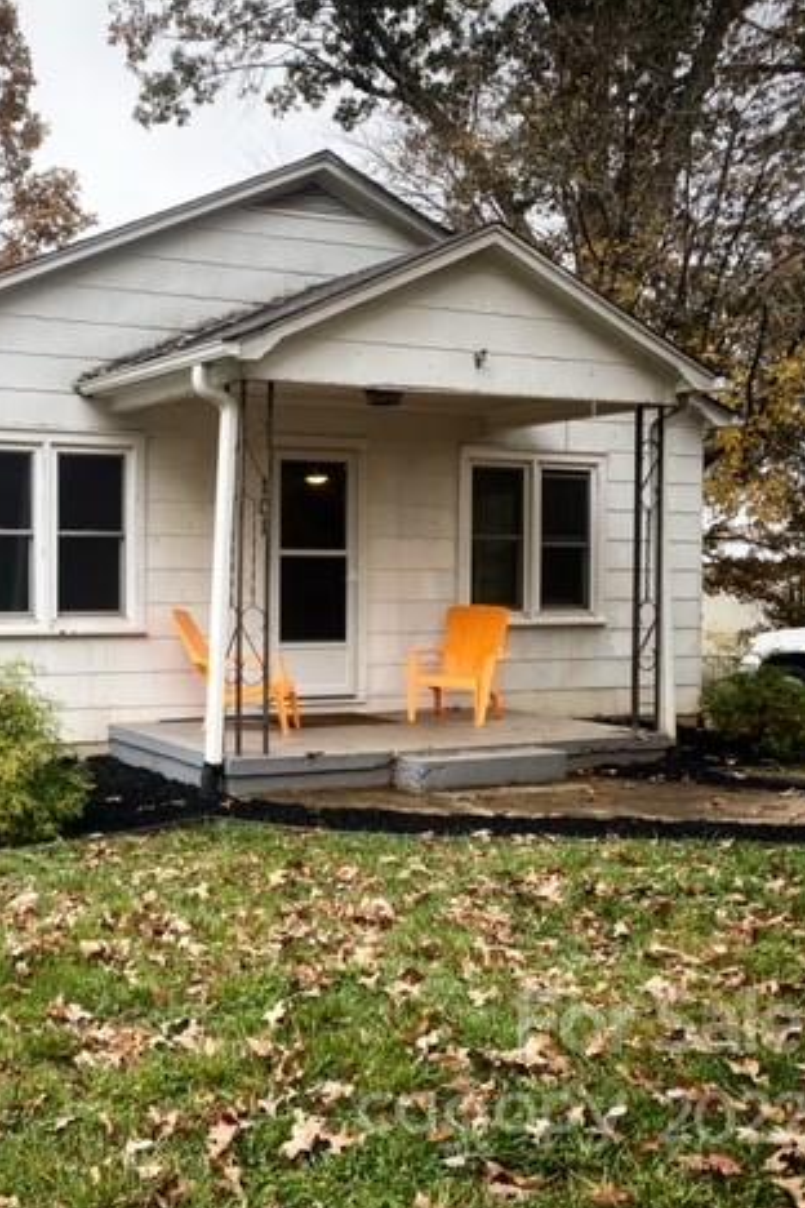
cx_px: 15
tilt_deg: -0.4
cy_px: 604
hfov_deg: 33.2
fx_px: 1241
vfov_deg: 51.9
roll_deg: -0.6
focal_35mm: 37
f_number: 1.8
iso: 32
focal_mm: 4.25
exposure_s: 1/269
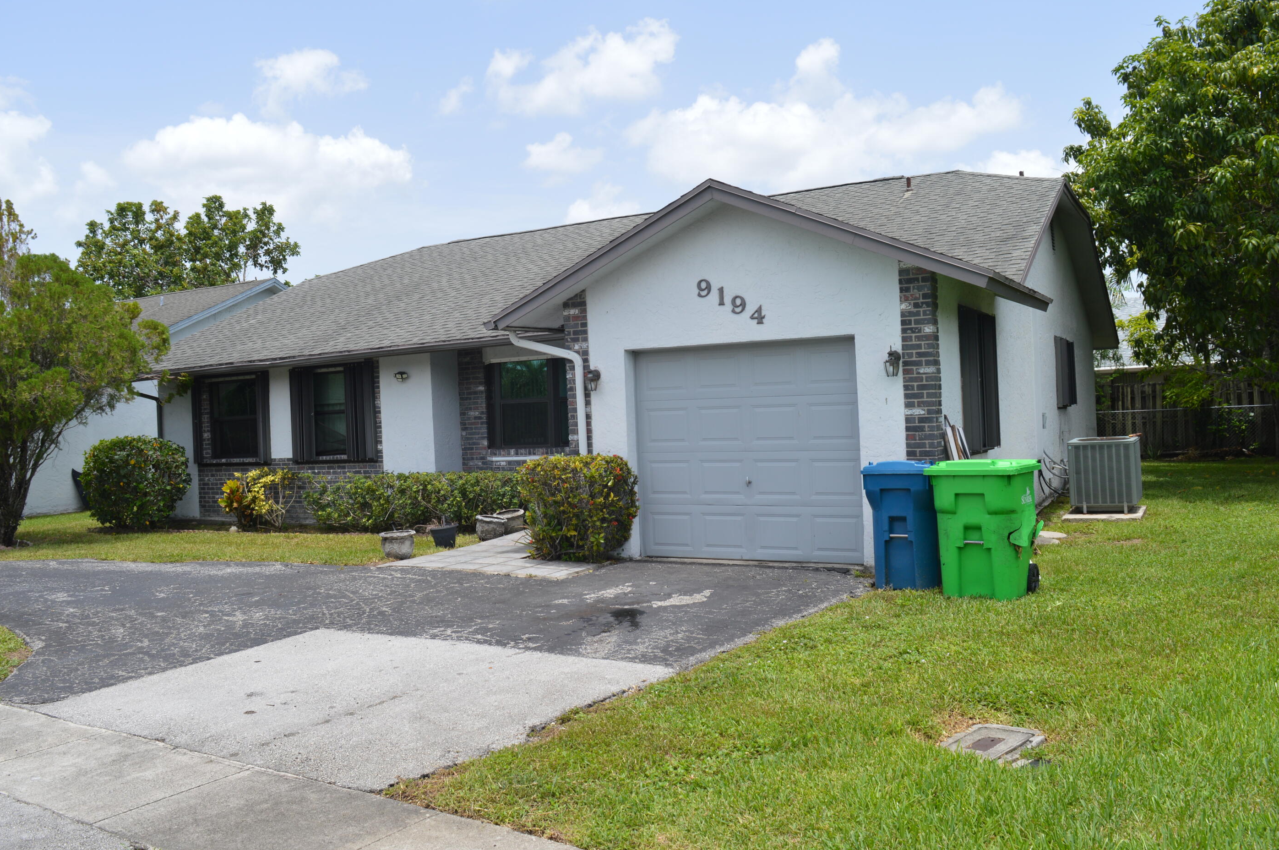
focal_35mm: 29
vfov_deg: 44.9
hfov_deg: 63.7
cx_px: 626
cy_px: 408
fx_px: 1029
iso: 100
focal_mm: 18
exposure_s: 1/250
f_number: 8
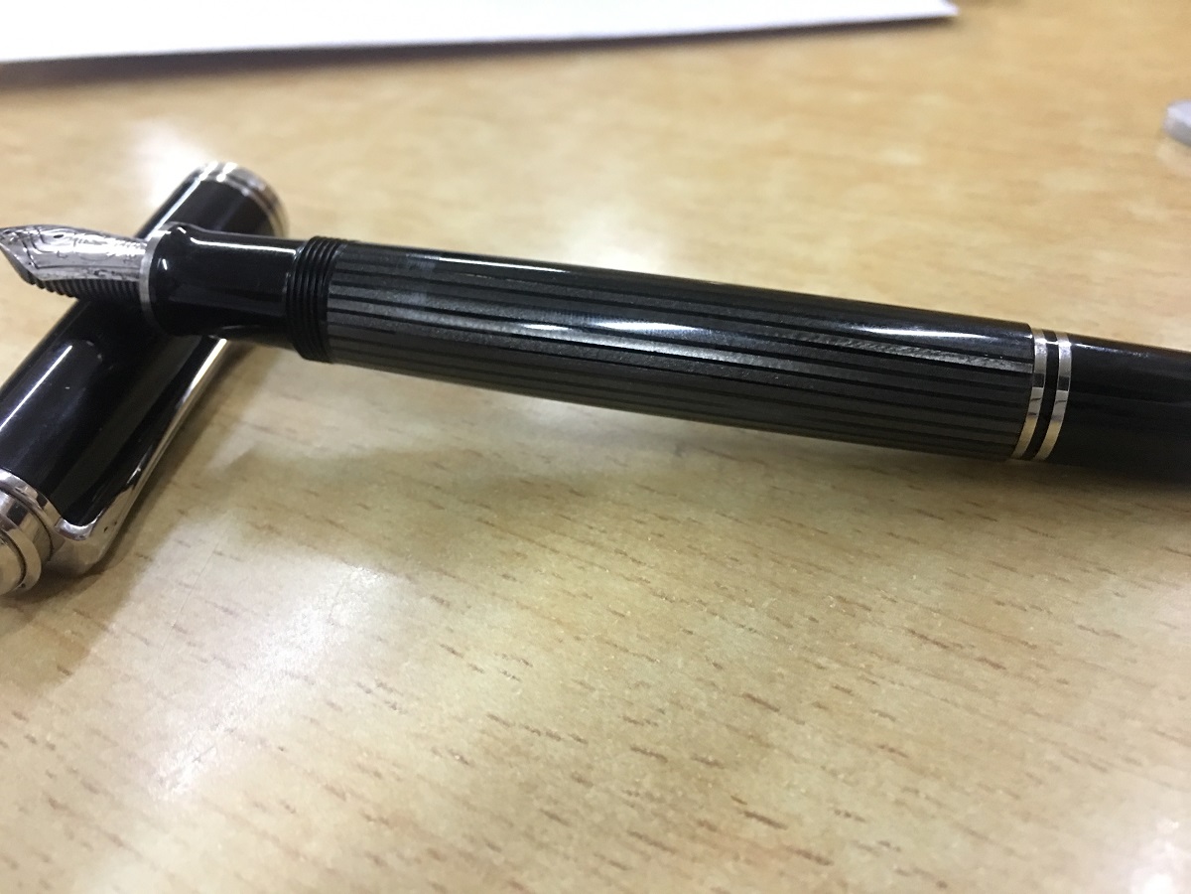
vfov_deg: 48.2
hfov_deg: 61.7
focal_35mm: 29
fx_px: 998
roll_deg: +4.3
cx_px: 596
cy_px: 447
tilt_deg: -36.6
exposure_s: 1/10
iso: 100
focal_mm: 4.15
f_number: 2.2
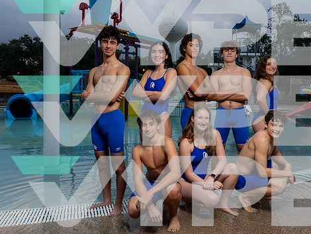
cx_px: 181
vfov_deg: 41.8
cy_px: 111
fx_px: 306
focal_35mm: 34
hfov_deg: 53.7
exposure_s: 1/250
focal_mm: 28
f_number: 8
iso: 800
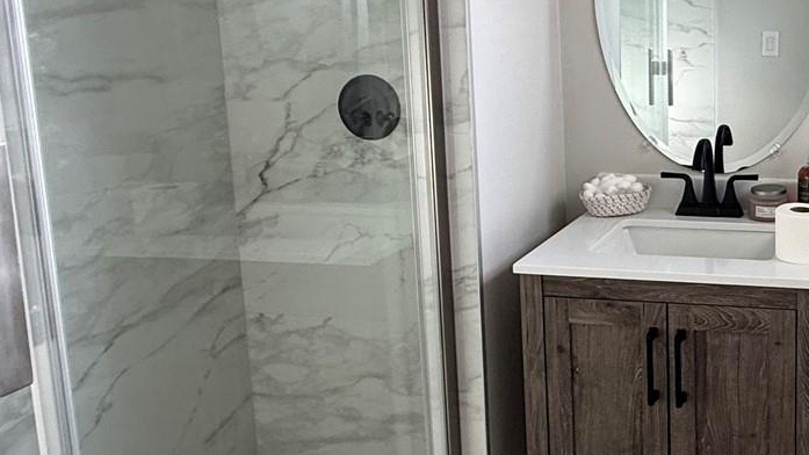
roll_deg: -0.7
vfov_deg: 33.1
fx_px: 751
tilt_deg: -7.6
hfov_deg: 49.0
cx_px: 763
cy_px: 117
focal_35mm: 35
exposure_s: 1/99
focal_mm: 2.22
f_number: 2.2
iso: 160
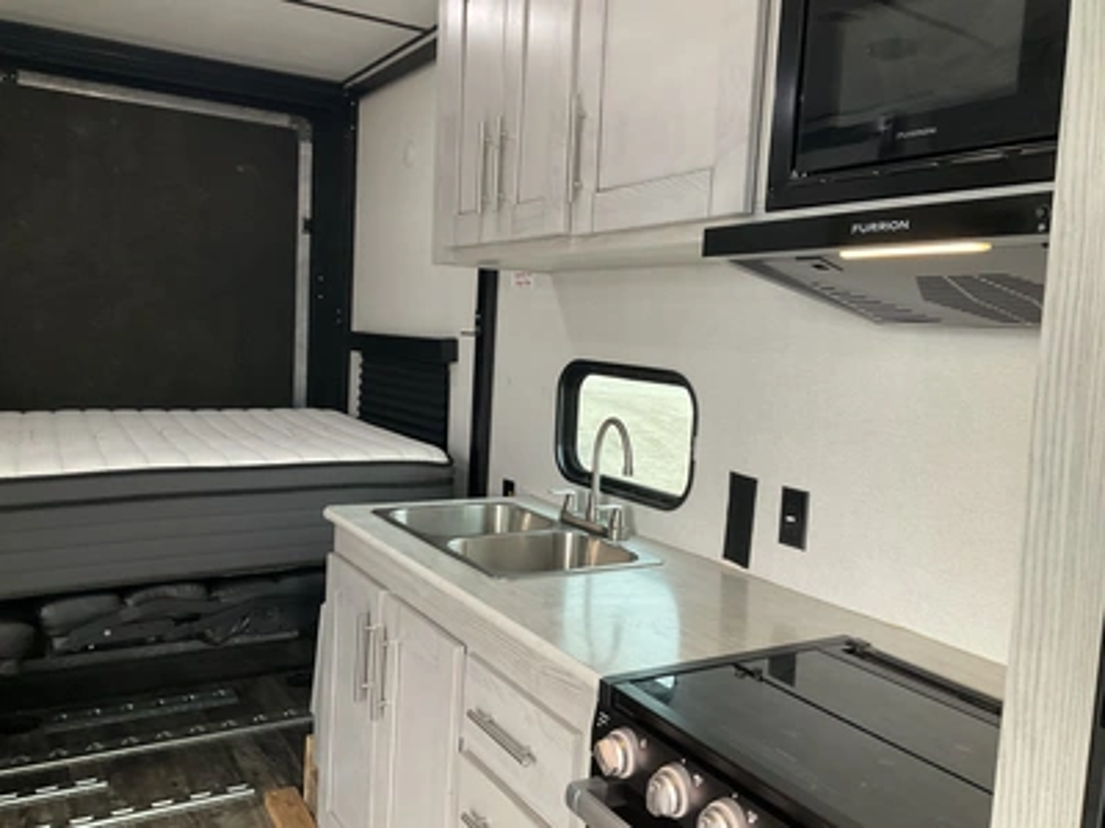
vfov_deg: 48.2
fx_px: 926
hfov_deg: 61.7
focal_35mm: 29
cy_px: 414
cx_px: 552
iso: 125
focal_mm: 3
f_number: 1.8
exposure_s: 1/60
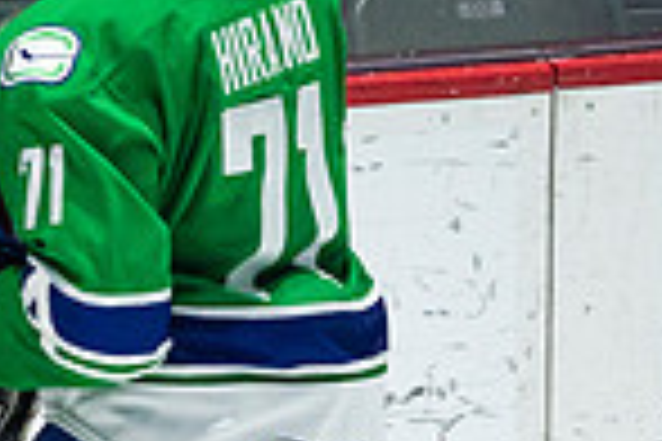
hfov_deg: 0.6
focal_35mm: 3327
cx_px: -305
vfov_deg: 0.4
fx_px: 61175
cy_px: 467
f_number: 4
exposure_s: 1/1000
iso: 1600
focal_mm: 600
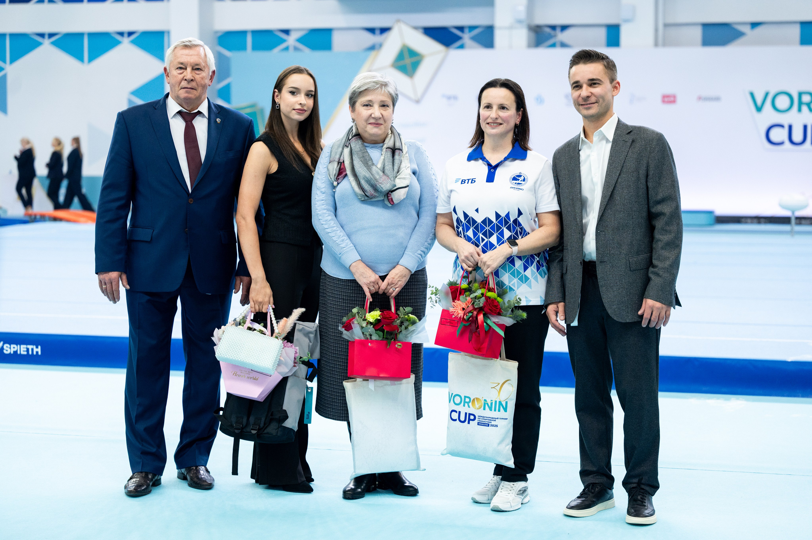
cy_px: 270
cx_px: 406
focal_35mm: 70
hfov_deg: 28.9
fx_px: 1578
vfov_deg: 19.4
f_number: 2.8
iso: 1600
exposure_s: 1/1000
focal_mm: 70
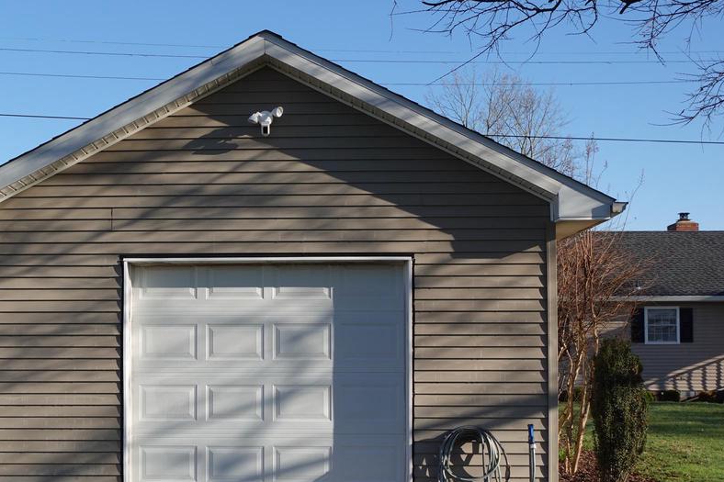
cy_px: 269
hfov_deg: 30.8
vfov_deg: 20.9
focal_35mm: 65
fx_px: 1307
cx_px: 264
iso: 125
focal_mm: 18.79
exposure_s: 1/800
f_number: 4
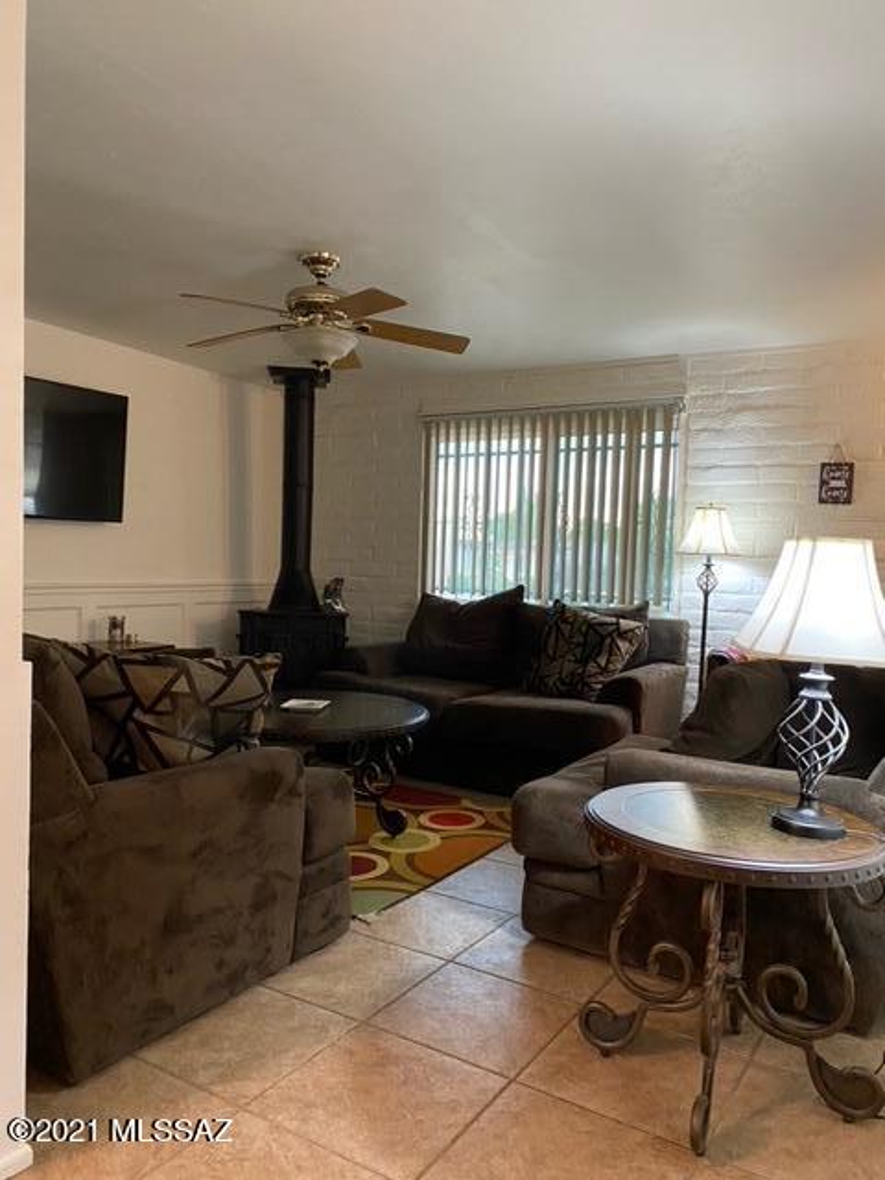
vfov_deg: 67.3
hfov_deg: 53.1
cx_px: 442
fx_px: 886
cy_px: 590
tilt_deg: -2.2
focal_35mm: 26
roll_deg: -2.5
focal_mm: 4.25
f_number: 1.8
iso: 500
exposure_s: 1/60
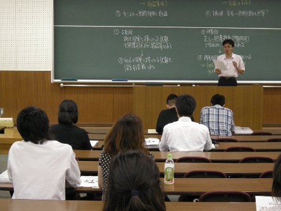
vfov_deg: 19.4
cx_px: 140
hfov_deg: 25.7
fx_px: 617
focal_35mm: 76
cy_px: 106
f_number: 4.3
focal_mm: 16.3
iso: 400
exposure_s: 1/37.4
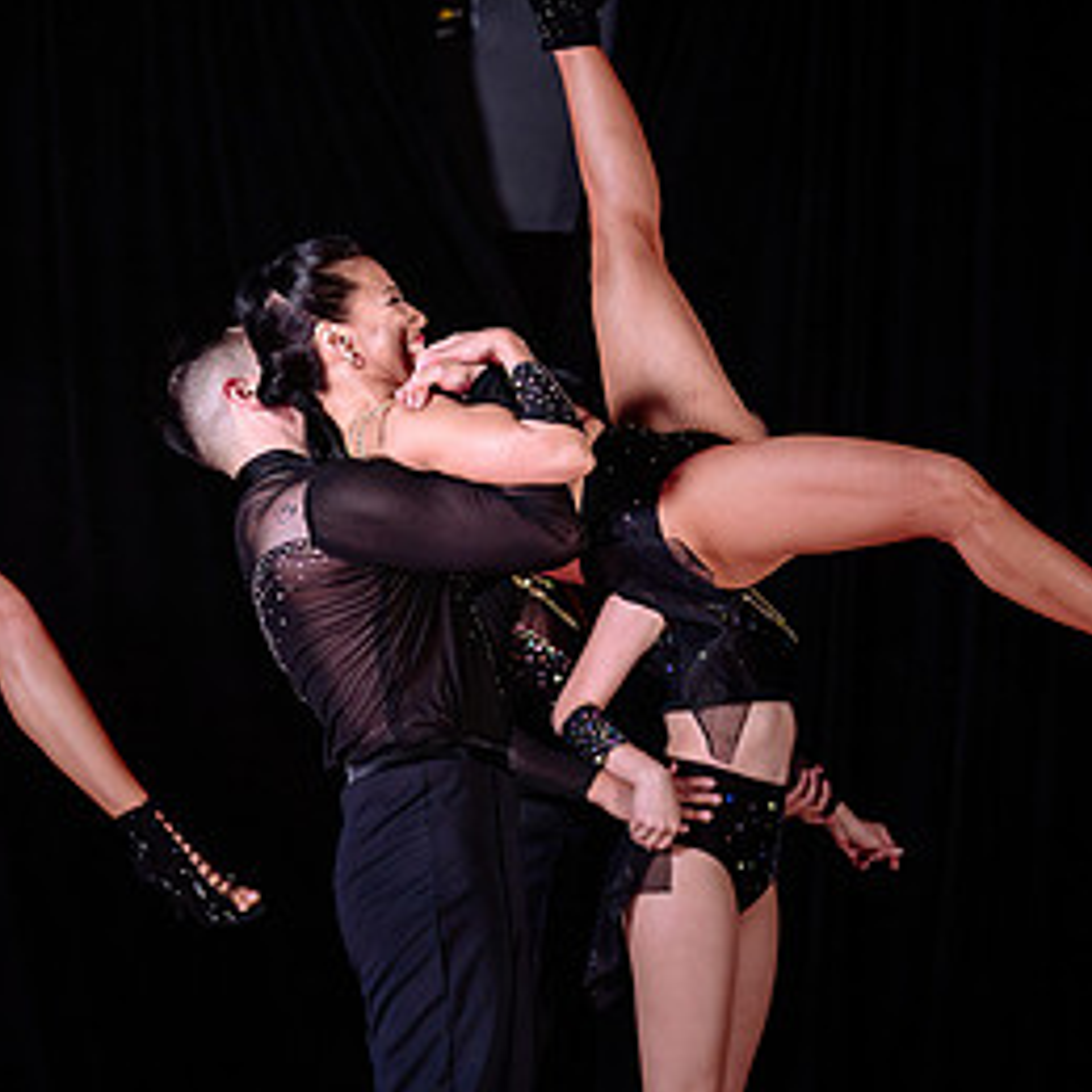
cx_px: 648
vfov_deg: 8.7
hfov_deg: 8.7
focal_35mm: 200
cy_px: 762
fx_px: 7138
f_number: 3.2
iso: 400
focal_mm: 102
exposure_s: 1/200
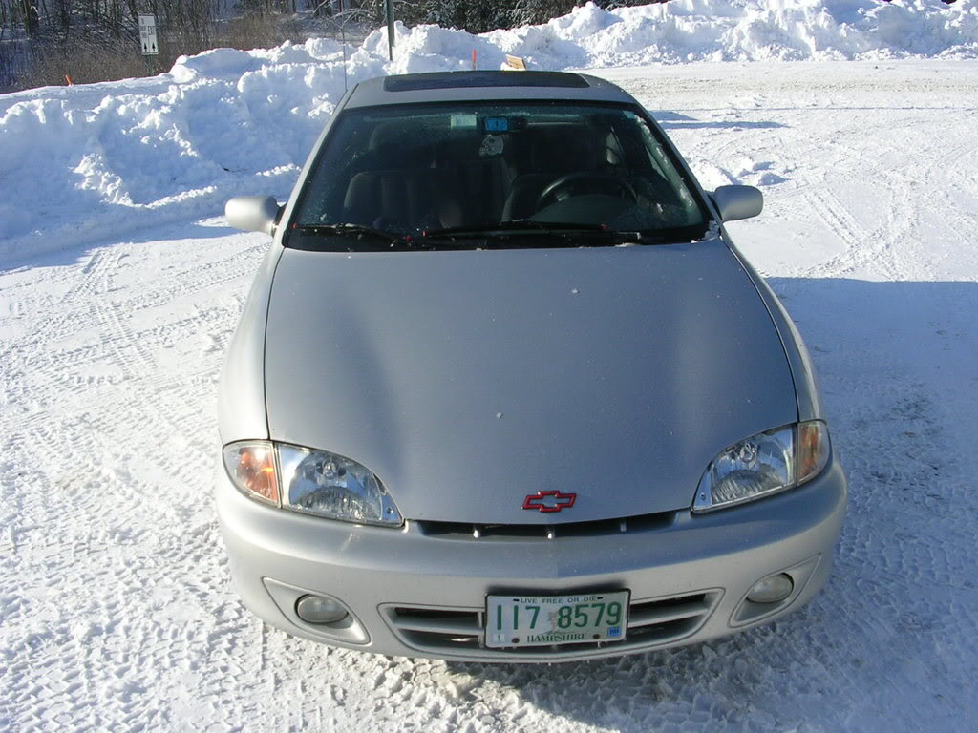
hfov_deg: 49.0
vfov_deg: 37.7
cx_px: 489
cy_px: 366
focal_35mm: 38
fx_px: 1074
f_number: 5.6
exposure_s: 1/329
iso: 50
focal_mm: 5.8
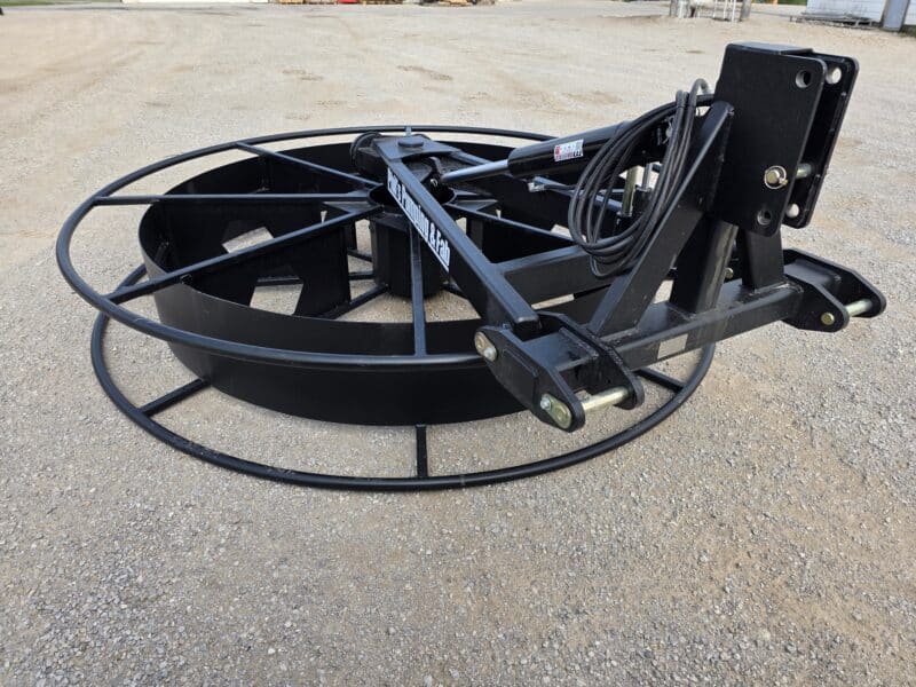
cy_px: 344
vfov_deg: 58.9
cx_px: 458
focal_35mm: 23
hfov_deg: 73.9
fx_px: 609
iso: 80
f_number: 1.7
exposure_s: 1/2277
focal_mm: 6.3
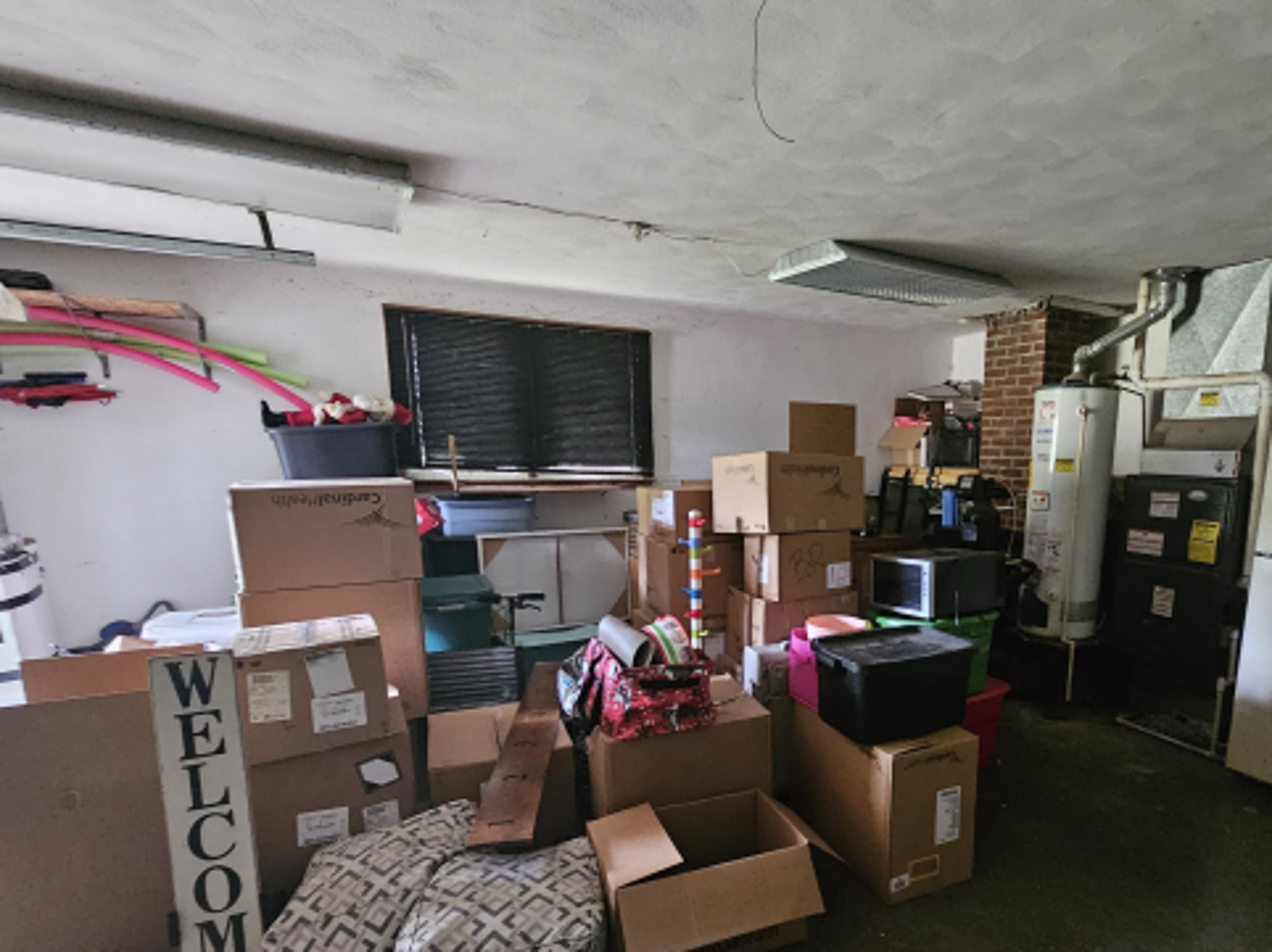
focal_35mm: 18
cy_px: 572
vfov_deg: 70.8
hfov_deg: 86.1
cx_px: 796
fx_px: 661
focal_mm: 2.2
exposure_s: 1/24
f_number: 2.2
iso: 1000
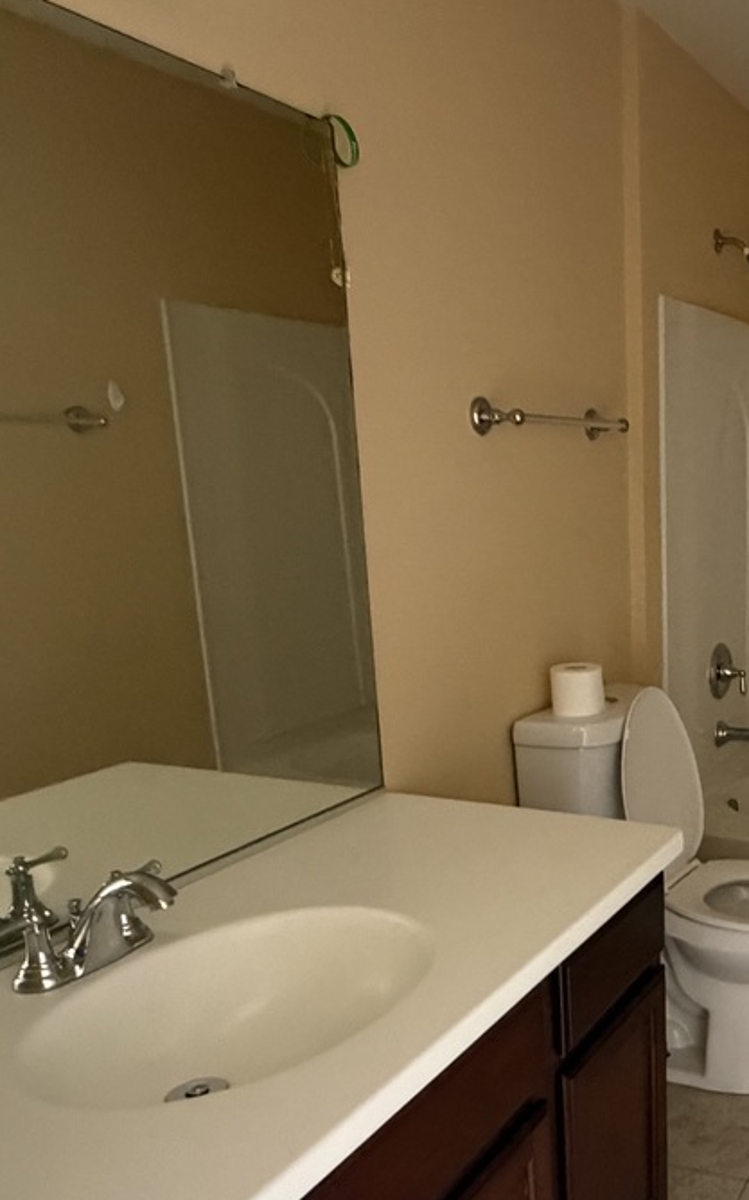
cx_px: 860
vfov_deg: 59.3
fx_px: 1046
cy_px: 706
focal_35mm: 32
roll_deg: -2.2
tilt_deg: -14.1
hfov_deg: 33.4
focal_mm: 2.22
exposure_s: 1/60
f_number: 2.2
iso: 800
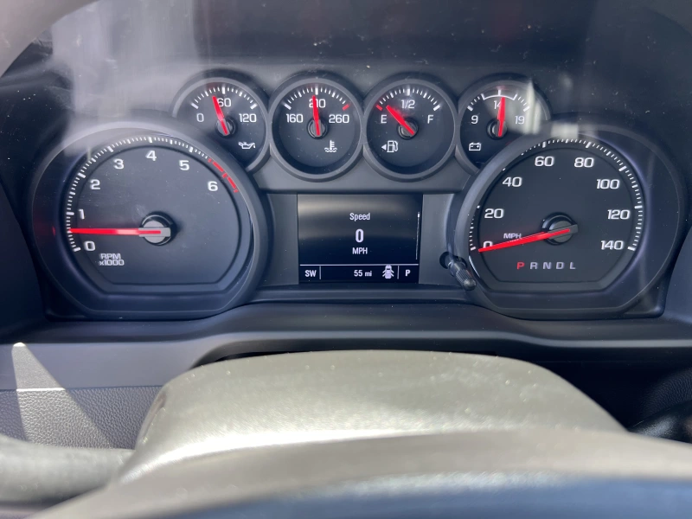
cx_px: 346
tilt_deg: -28.7
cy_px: 260
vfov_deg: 53.1
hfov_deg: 67.3
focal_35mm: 26
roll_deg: -2.6
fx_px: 520
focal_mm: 5.7
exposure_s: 1/121
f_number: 1.5
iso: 50
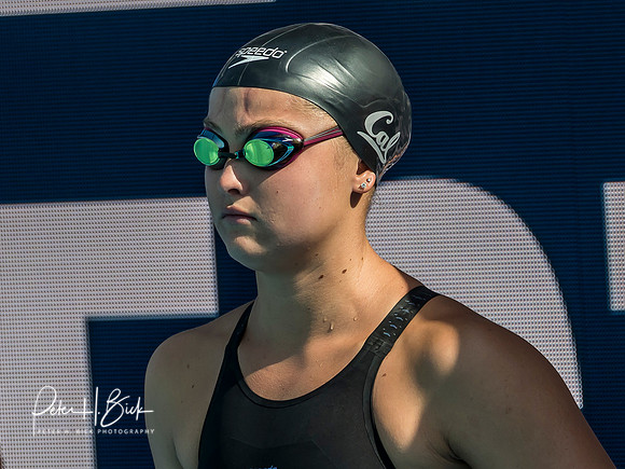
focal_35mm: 718
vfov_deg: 2.1
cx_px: 244
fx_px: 12960
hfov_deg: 2.8
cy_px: 283
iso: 250
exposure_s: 1/1250
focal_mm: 179
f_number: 5.6
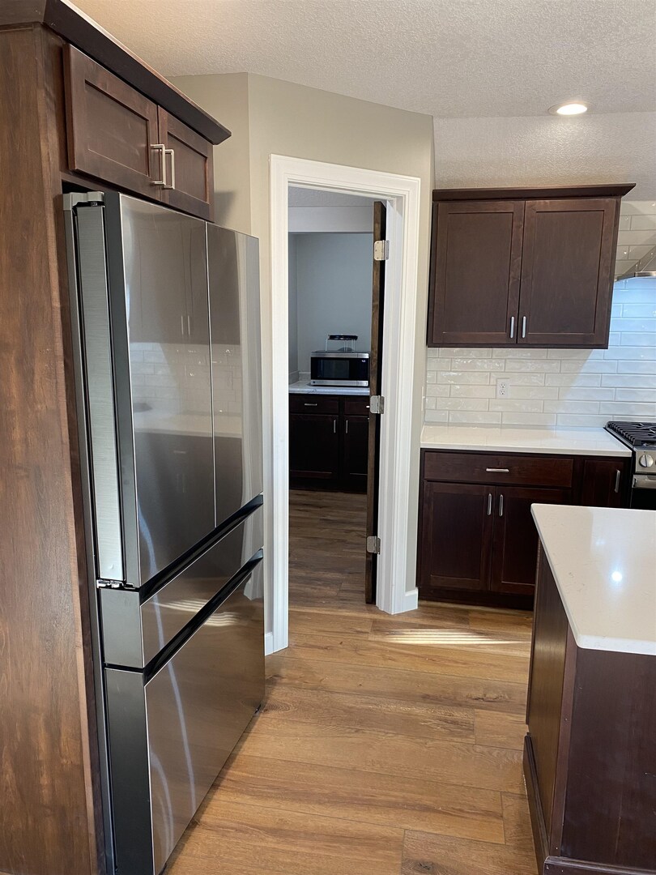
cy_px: 438
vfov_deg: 67.3
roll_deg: -0.6
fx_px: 657
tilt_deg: -11.6
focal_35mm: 26
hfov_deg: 53.1
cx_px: 328
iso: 100
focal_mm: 4.25
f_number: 1.8
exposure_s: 1/60
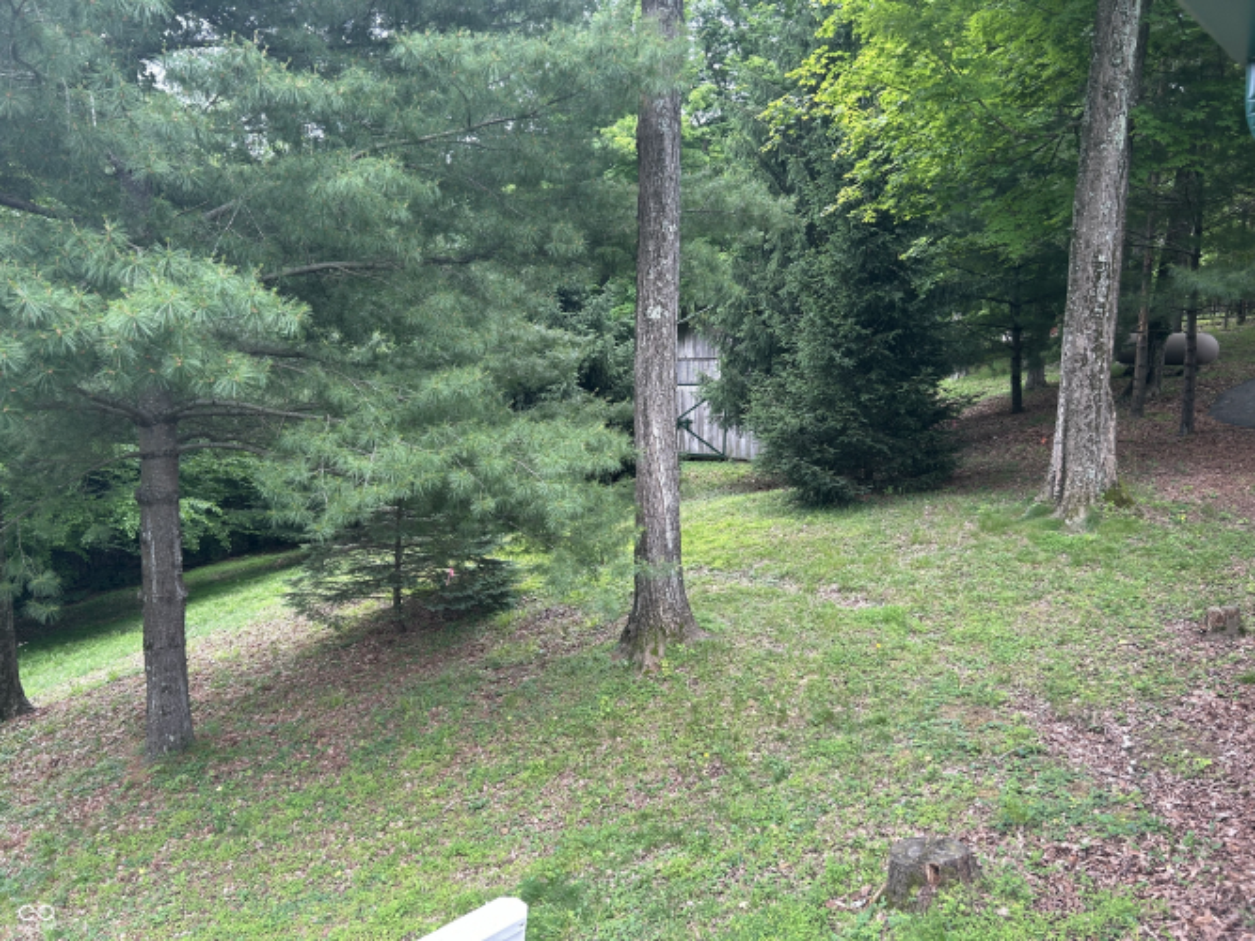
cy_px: 470
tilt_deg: -7.1
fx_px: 942
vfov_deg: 53.0
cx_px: 628
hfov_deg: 67.3
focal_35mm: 26
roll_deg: -0.5
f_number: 1.5
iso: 40
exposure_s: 1/216
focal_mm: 5.7
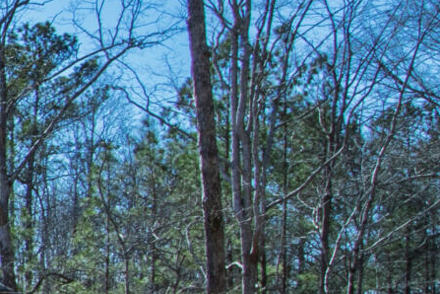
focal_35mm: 116
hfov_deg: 12.9
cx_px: -652
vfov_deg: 11.7
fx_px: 1414
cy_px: 319
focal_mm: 11.5
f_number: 8
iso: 100
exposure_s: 1/100
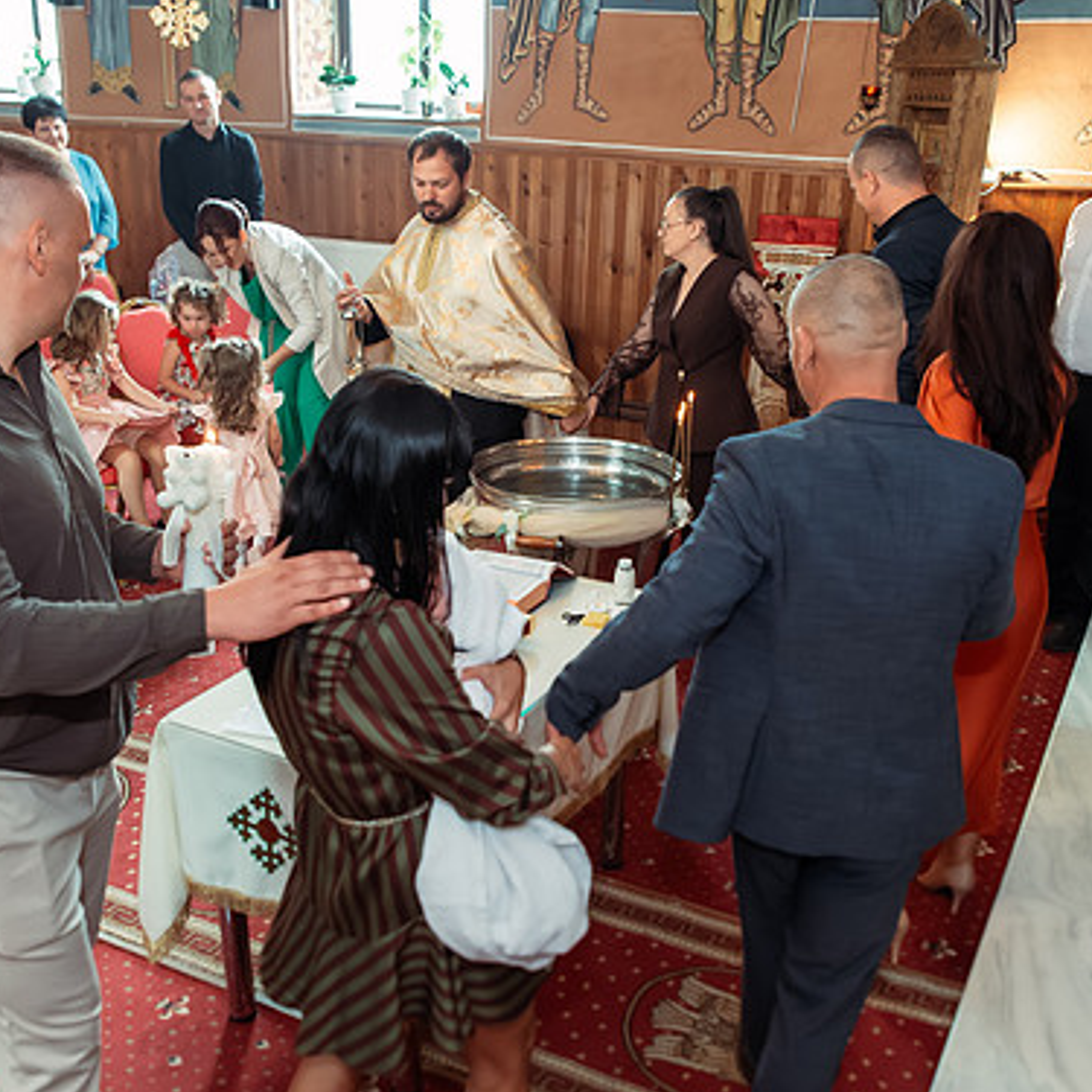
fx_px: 1321
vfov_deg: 44.9
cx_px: 532
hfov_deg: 44.9
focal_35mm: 37
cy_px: 525
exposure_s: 1/250
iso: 3200
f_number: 3.5
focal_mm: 24
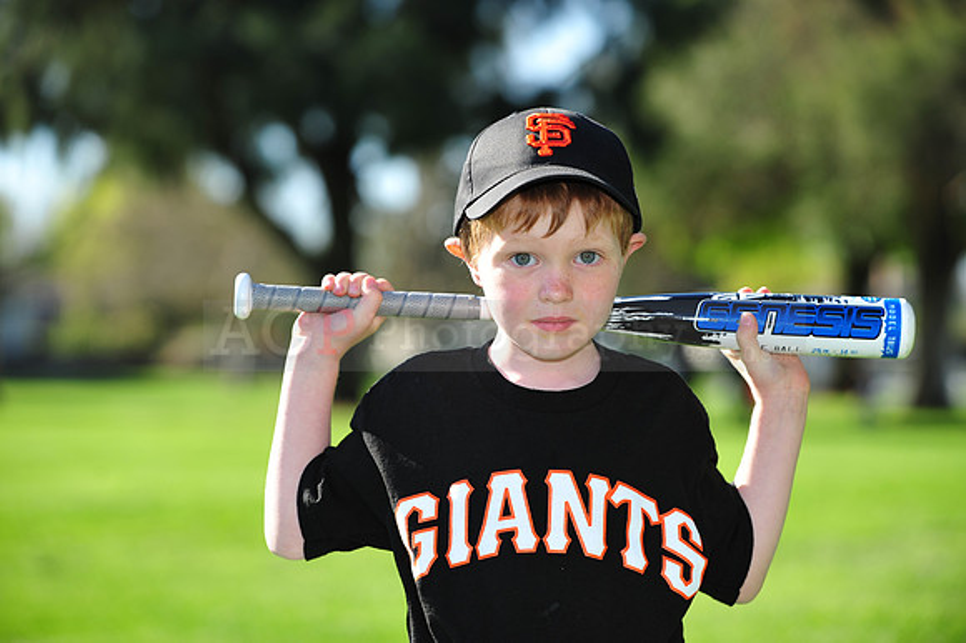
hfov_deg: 17.1
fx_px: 3218
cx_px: 483
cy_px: 322
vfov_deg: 11.4
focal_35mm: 120
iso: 200
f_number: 4.5
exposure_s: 1/640
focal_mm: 120
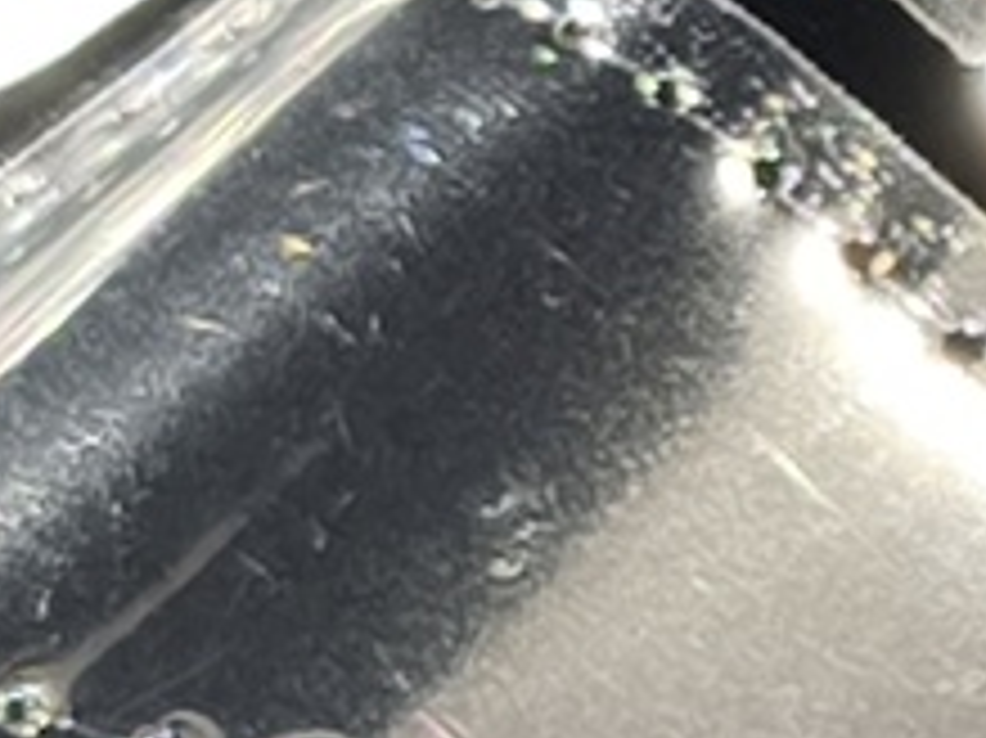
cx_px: 2386
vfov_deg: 3.8
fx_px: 11245
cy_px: 904
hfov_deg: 4.9
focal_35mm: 395
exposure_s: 1/125
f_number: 1.6
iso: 100
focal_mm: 6.57
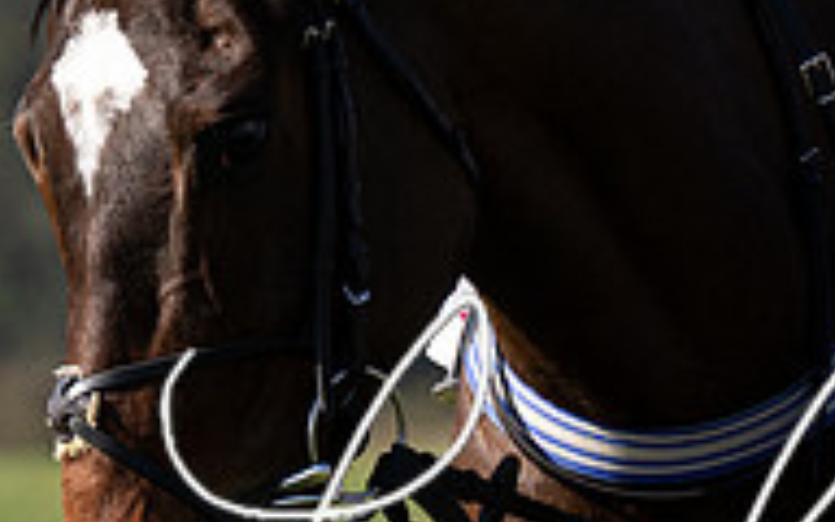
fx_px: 17295
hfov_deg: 2.8
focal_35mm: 760
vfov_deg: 1.7
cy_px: -58
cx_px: 761
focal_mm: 160
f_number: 5
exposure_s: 1/1250
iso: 200
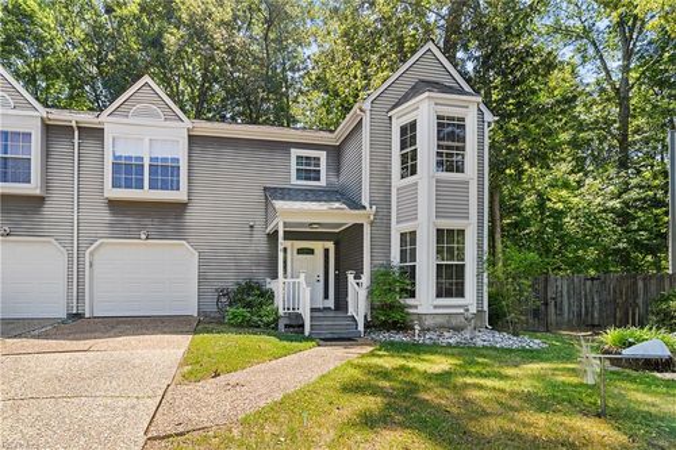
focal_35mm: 16
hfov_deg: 96.8
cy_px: 225
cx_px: 338
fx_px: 300
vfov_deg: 73.7
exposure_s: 1/50
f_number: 8
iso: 250
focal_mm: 16
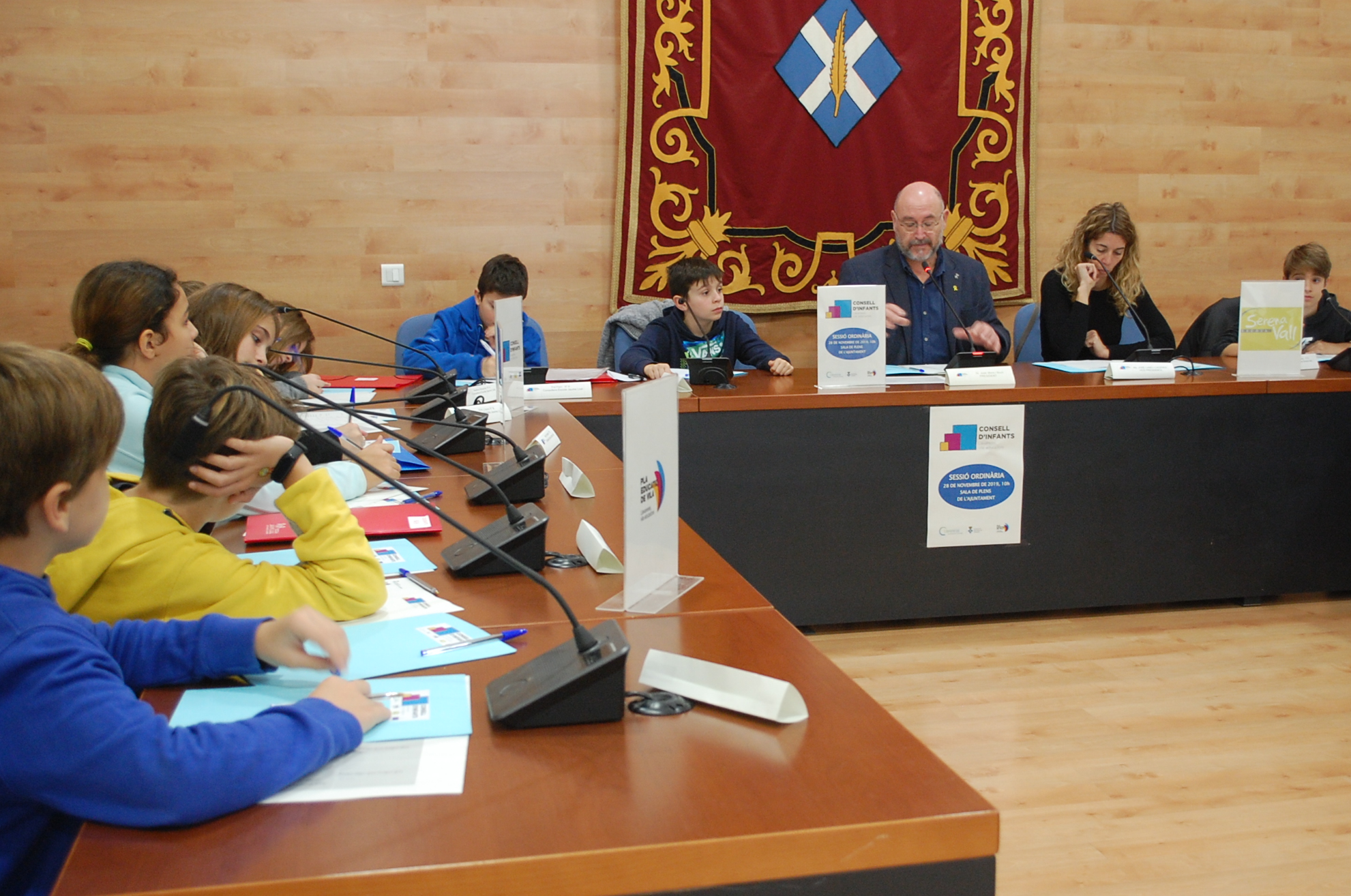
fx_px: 1536
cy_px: 456
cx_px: 734
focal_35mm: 41
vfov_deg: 32.5
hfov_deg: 47.4
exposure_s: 1/15
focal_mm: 24
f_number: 4.2
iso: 800
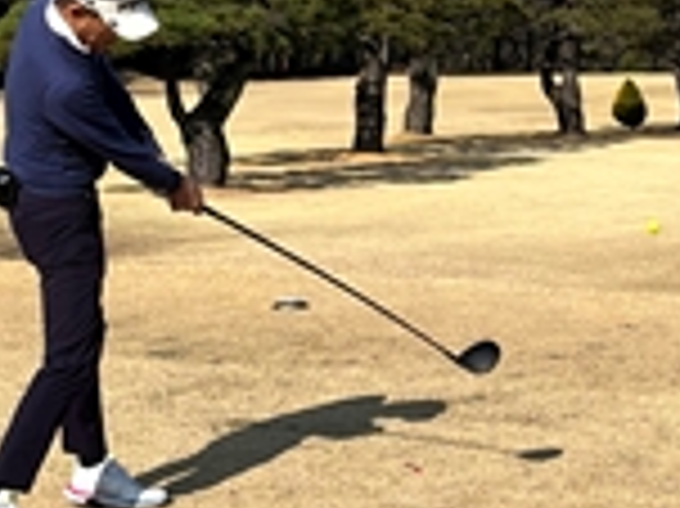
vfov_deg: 13.4
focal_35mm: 110
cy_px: 117
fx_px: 2159
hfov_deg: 17.8
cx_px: 225
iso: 50
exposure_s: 1/5076
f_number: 1.6
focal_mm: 5.1
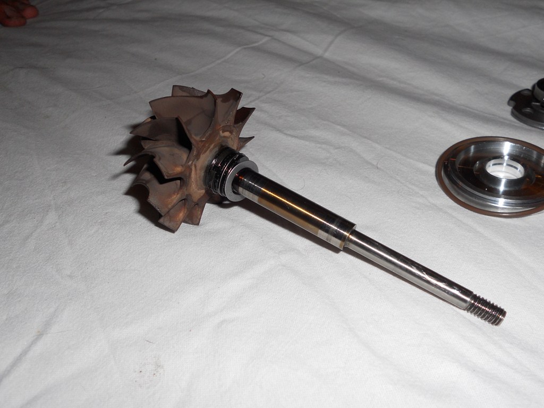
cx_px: 272
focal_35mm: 32
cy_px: 204
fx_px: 503
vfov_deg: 44.2
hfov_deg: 56.8
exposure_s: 1/25
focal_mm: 5.8
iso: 80
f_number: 8.8
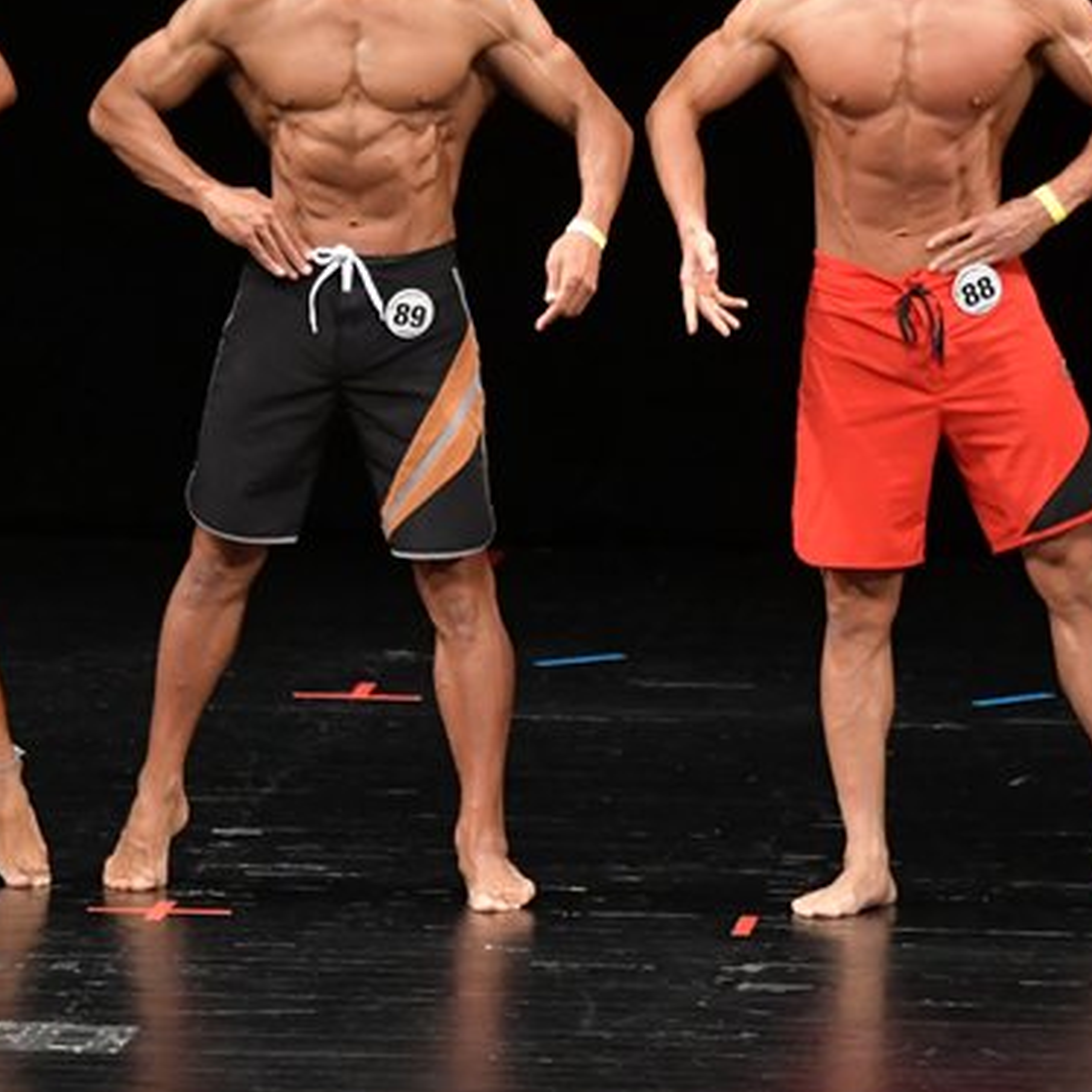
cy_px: 347
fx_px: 16025
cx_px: 445
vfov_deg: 3.9
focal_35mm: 449
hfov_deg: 3.9
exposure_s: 1/400
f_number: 5.6
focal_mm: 170
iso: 3200
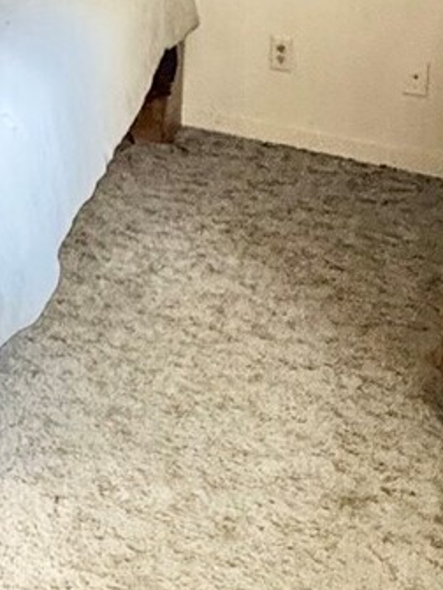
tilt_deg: -3.8
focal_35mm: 60
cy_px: -170
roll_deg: -0.9
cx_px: -192
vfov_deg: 27.2
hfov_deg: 21.2
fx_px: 1024
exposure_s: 1/60
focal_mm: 2.22
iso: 640
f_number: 2.2
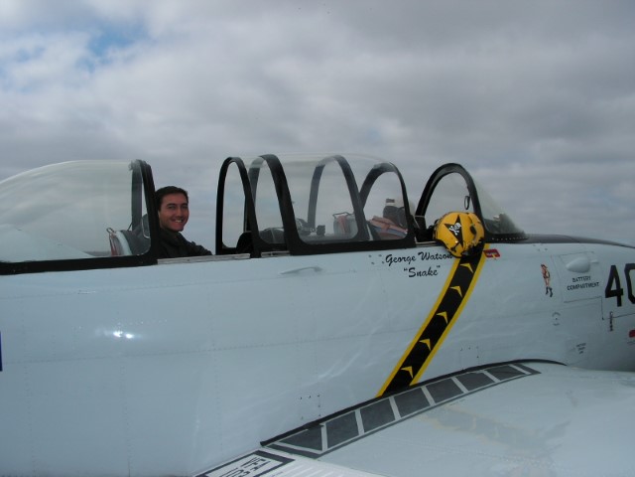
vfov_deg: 39.7
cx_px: 318
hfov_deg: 51.4
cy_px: 238
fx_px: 660
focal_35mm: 36
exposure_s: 1/1600
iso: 50
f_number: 3.2
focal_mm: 6
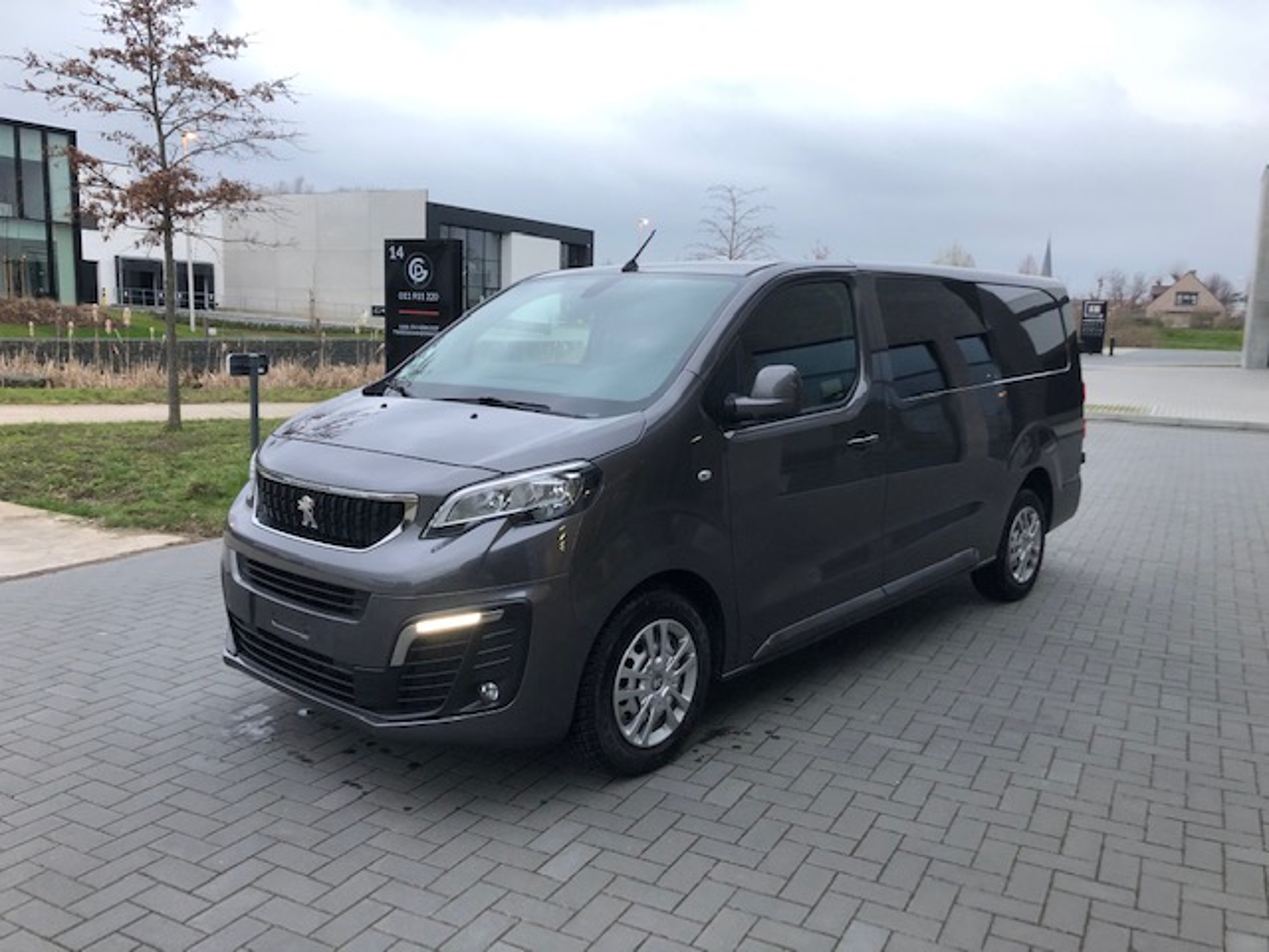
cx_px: 634
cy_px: 476
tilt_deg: -9.6
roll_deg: -1.7
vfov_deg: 49.7
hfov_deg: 63.4
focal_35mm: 28
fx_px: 1026
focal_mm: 3.99
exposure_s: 1/33
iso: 40
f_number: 1.8
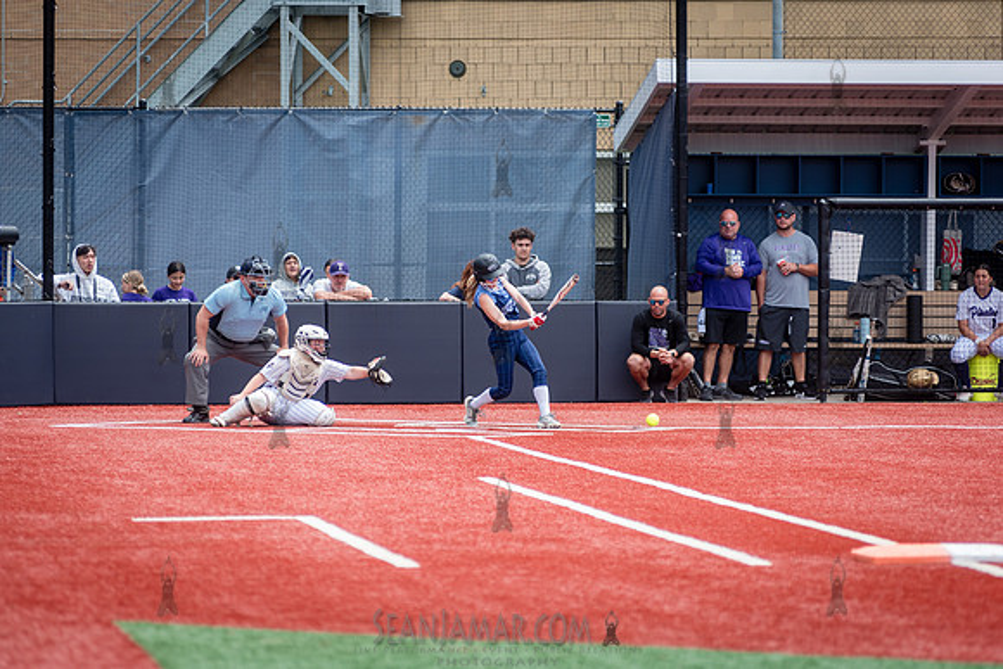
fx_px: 5573
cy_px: 334
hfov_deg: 10.3
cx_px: 502
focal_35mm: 200
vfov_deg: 6.9
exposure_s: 1/1250
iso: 200
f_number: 3.5
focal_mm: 200
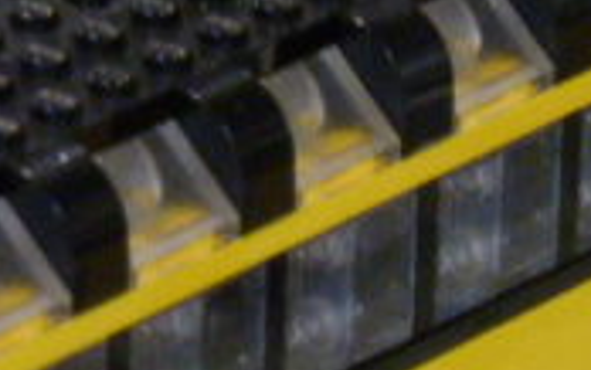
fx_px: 8026
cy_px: 506
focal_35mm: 498
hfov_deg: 4.2
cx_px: -7
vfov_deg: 2.6
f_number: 4.4
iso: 400
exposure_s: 1/20
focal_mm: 21
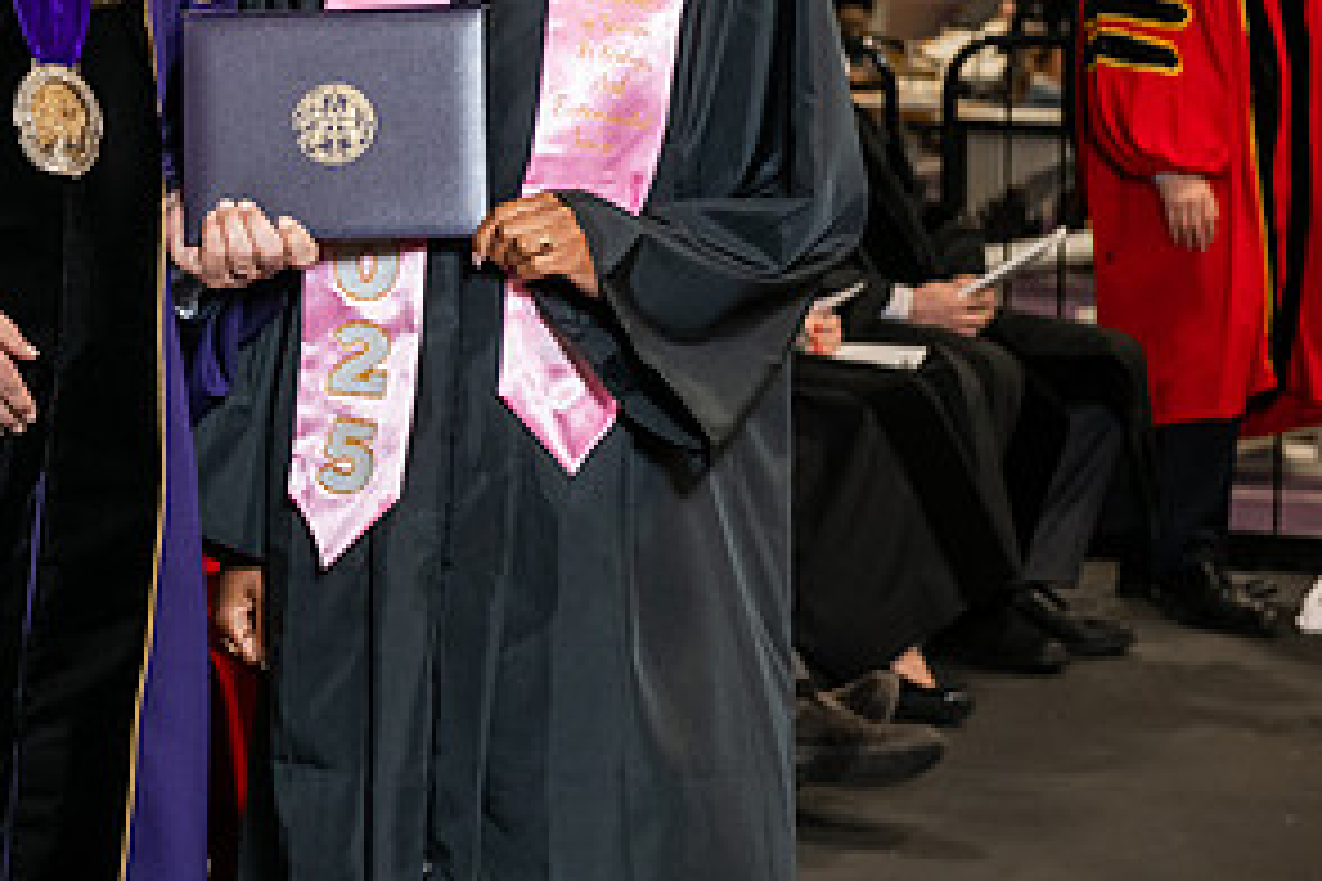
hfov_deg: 15.5
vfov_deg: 10.5
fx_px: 4774
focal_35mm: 130
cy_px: 43
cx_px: 72
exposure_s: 1/200
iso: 2500
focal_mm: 66
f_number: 5
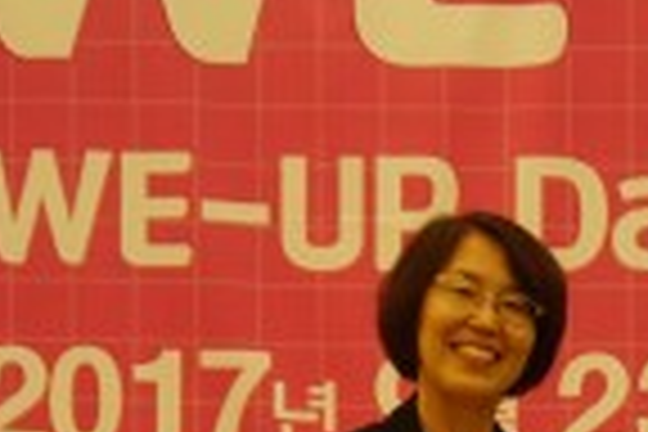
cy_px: 752
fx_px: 2934
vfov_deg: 8.2
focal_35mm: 163
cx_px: 698
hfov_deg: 12.4
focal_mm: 26
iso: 1000
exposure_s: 1/60
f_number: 4.5
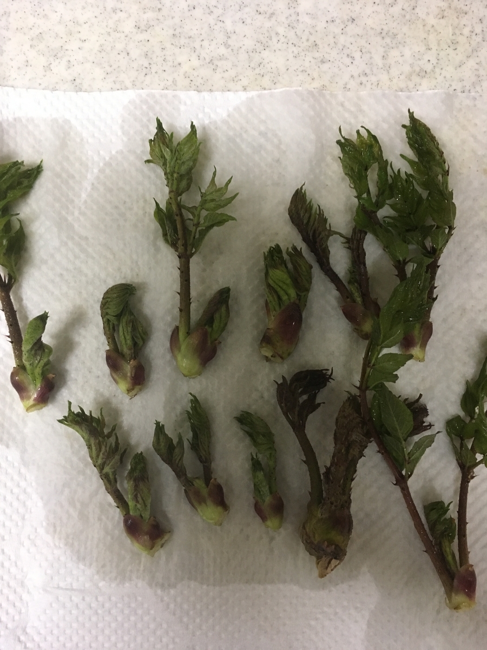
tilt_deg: -84.9
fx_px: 544
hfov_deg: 48.2
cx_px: 244
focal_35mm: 29
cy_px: 325
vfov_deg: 61.7
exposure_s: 1/24
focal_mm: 4.15
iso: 200
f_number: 2.2
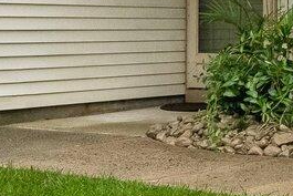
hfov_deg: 15.6
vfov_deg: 11.2
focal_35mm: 116
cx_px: 490
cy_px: -125
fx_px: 945
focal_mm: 15
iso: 1250
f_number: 7.1
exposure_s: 1/400
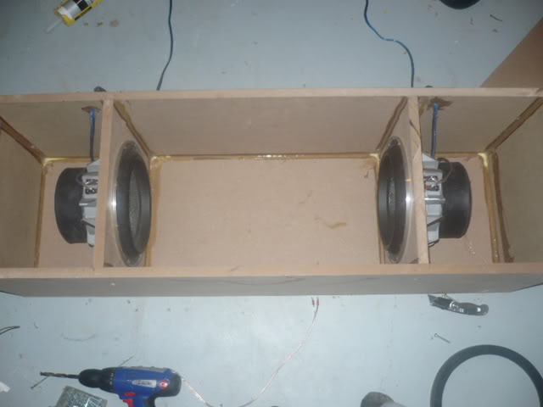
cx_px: 272
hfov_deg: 52.6
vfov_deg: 40.7
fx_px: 549
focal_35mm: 35
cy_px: 204
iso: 125
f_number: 2.8
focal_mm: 5.8
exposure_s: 1/30
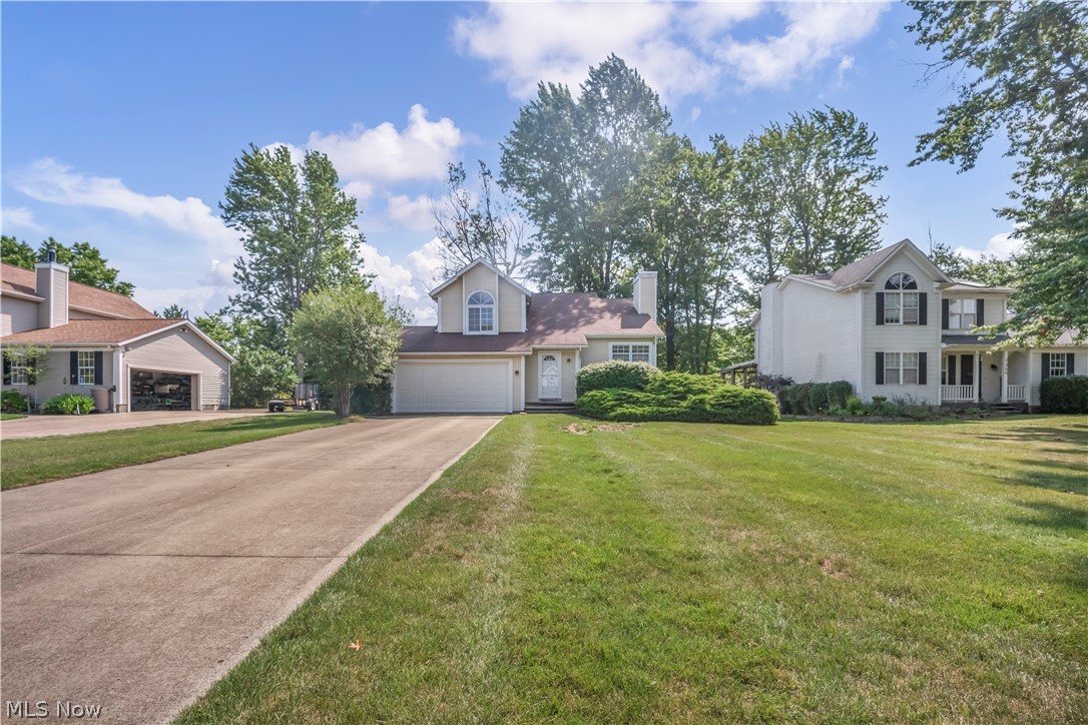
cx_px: 544
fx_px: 423
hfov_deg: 104.3
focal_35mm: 14
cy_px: 362
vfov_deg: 81.2
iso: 400
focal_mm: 14
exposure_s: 1/640
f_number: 8
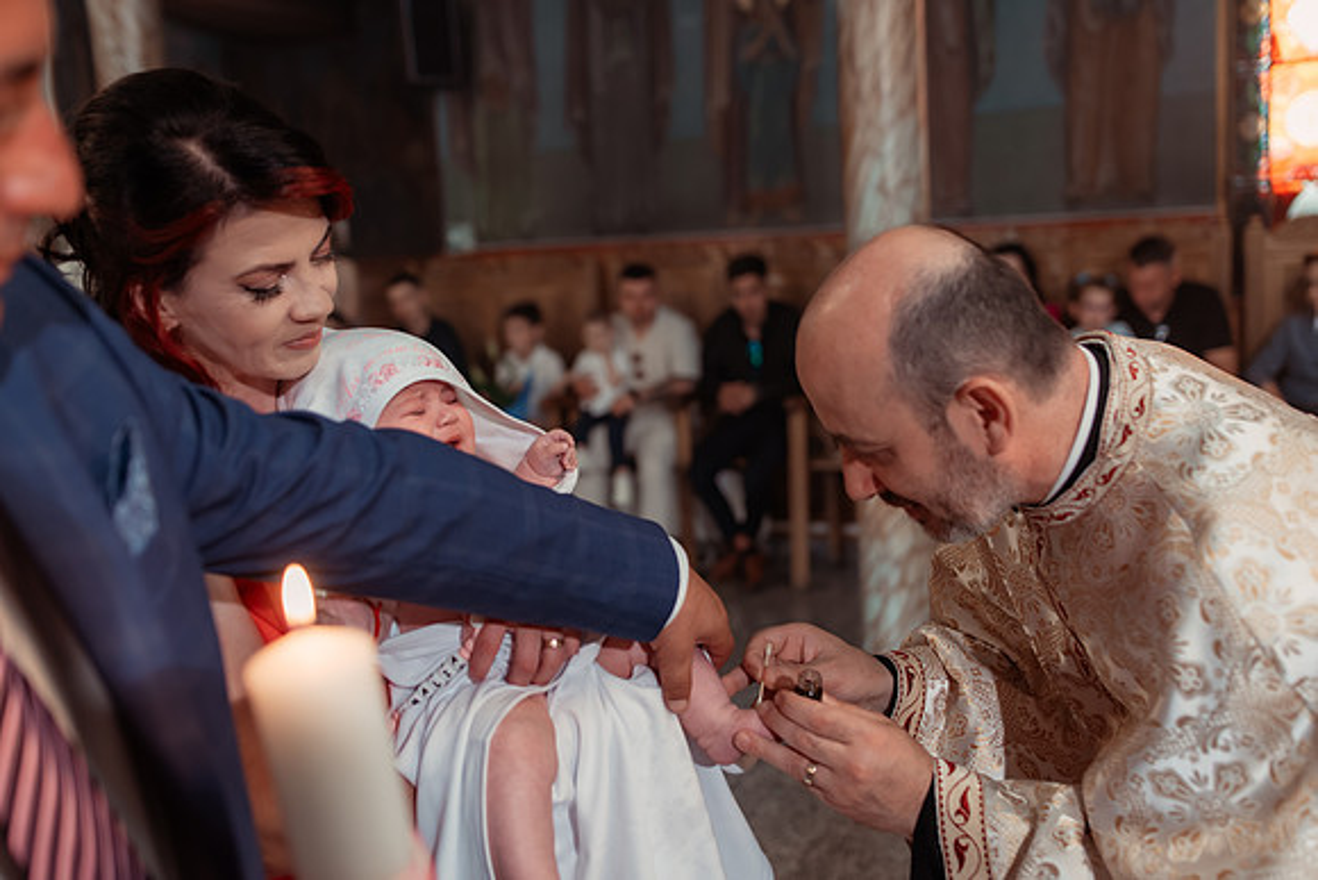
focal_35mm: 35
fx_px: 1282
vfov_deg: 37.9
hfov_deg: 54.4
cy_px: 440
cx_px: 659
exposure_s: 1/200
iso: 1600
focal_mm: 35
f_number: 2.5
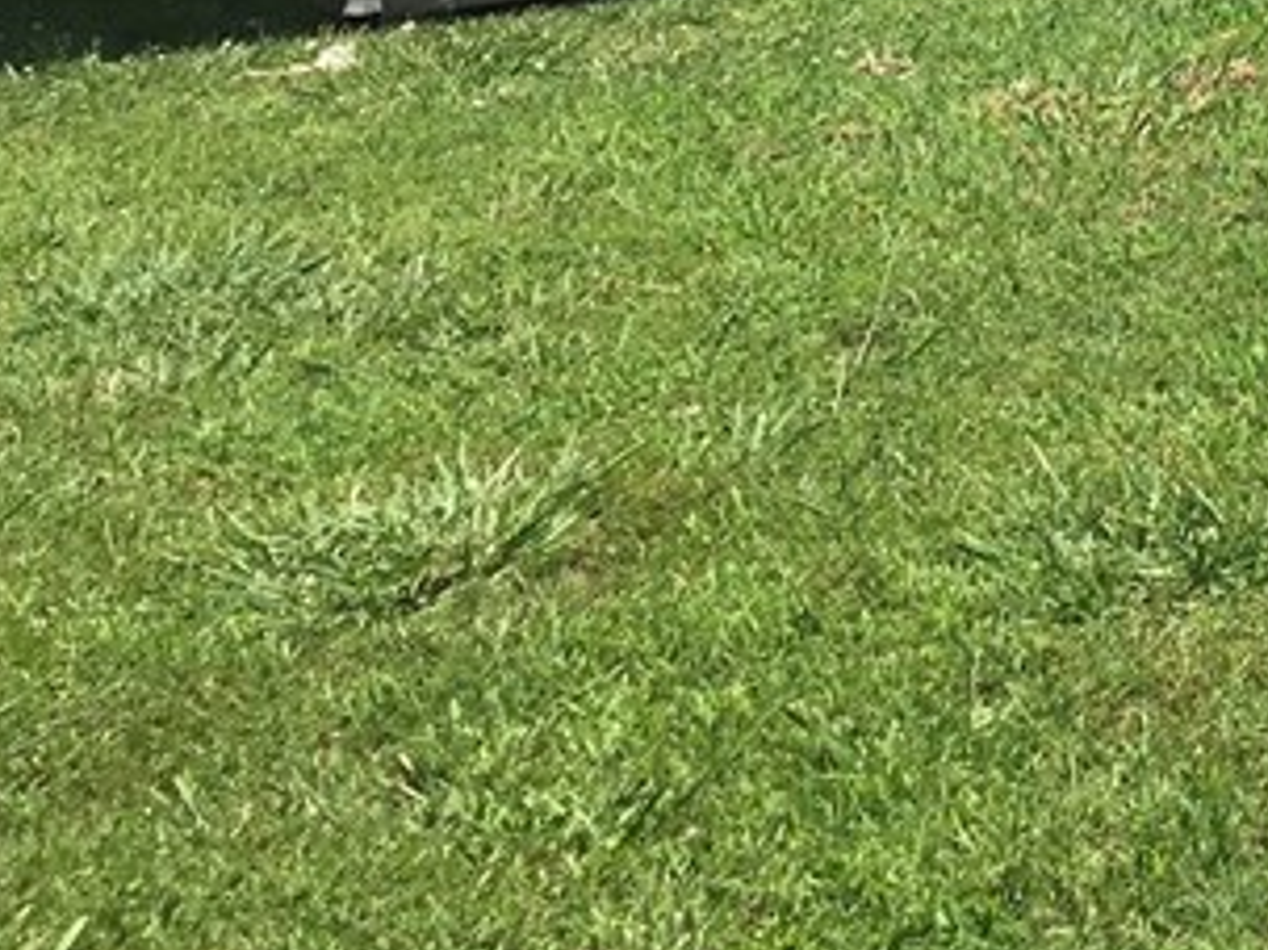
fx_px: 3588
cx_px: 2059
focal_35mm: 98
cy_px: -594
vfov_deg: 13.9
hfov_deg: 17.4
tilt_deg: +0.4
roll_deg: +3.7
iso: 25
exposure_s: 1/1350
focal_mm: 4.15
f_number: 2.2
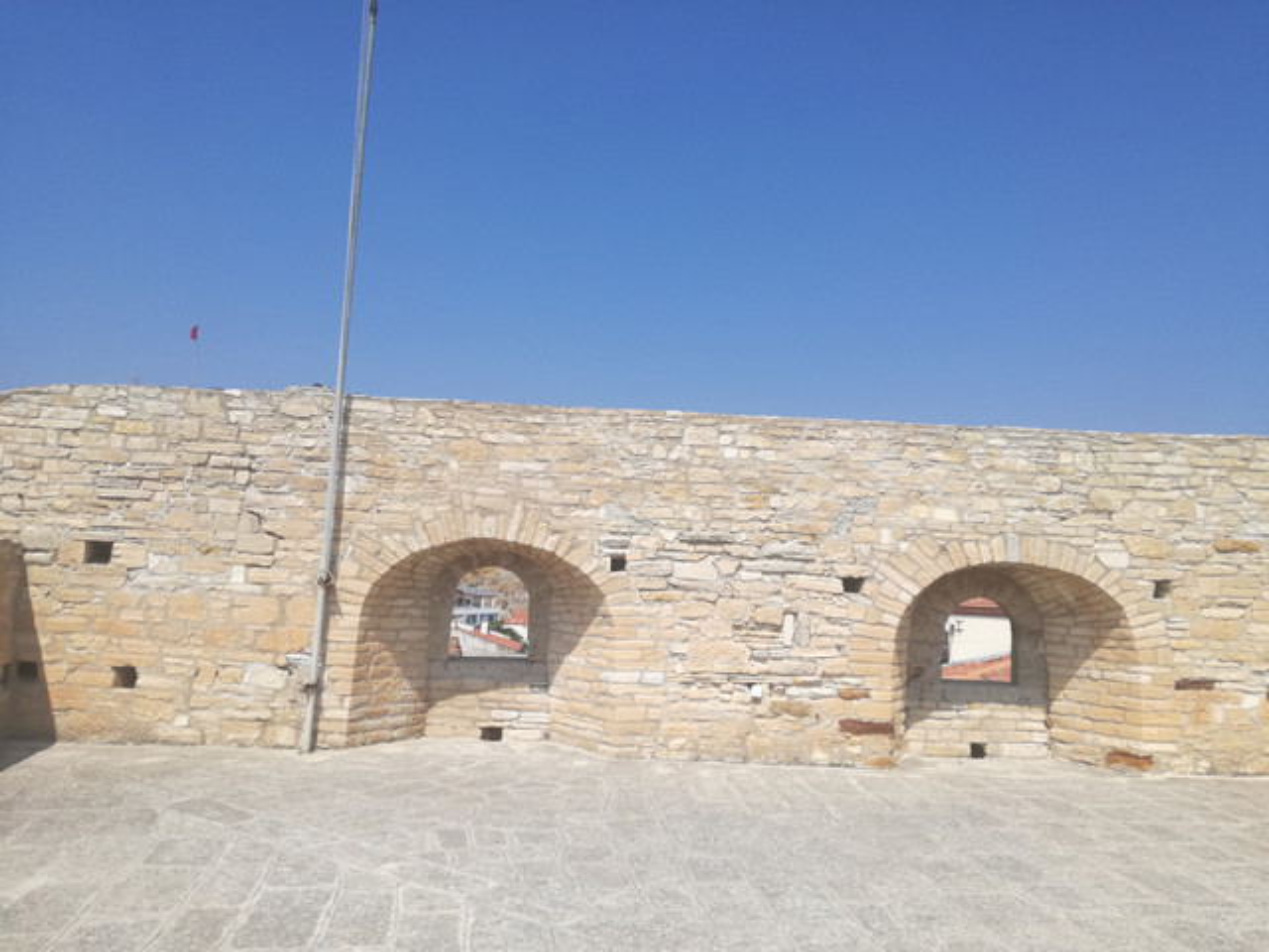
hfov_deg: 65.3
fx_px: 990
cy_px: 476
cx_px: 634
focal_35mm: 27
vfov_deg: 51.4
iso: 50
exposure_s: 1/1629
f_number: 2
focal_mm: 3.79
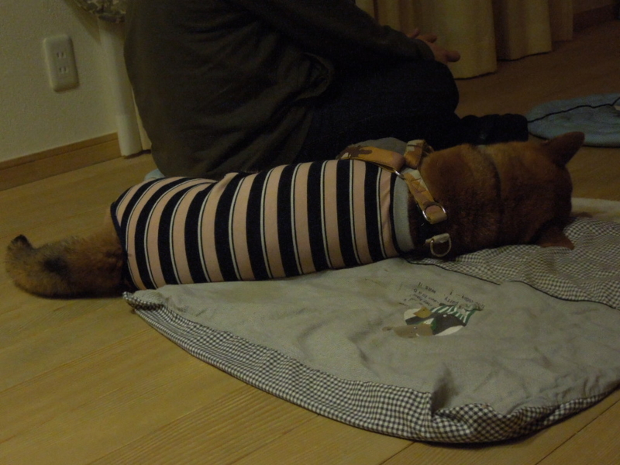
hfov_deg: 35.5
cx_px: 310
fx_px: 967
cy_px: 232
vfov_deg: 27.0
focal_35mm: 54
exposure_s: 1/30
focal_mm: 9.8
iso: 1600
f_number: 4.2
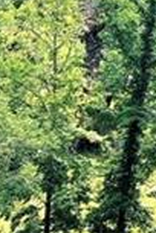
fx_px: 1215
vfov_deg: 10.5
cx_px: -373
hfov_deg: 6.5
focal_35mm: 187
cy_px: 380
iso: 100
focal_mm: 10.26
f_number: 5.6
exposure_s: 1/80
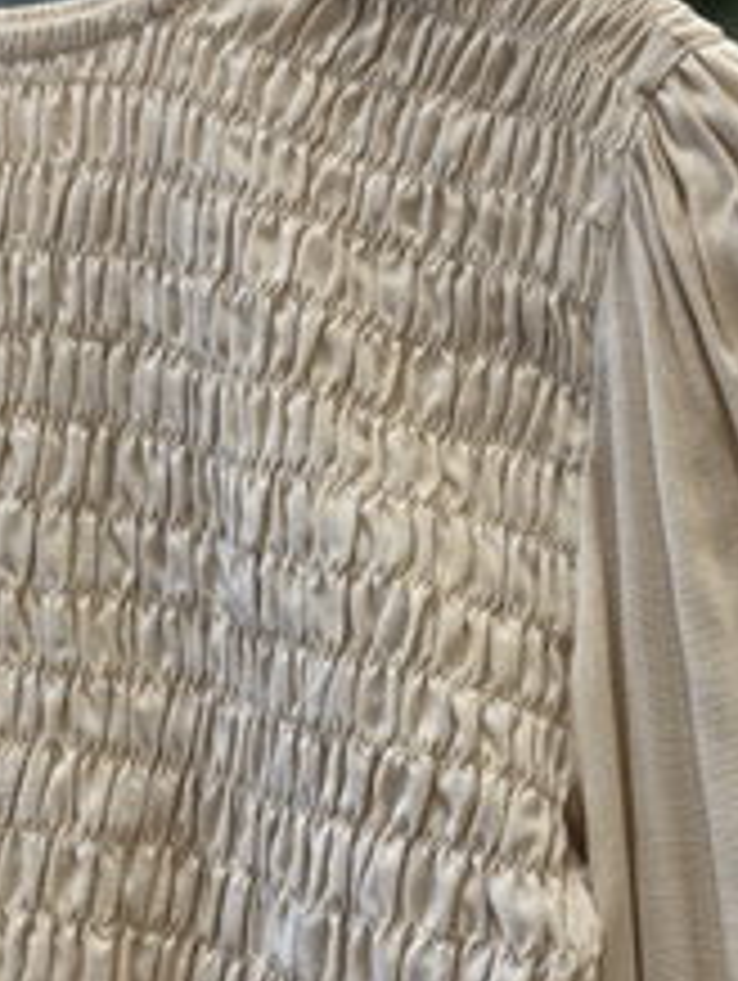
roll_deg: +2.4
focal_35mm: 127
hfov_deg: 11.7
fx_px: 3603
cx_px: 324
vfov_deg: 15.5
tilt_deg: -6.3
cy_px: 565
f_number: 1.6
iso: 50
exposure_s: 1/50
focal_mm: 5.96
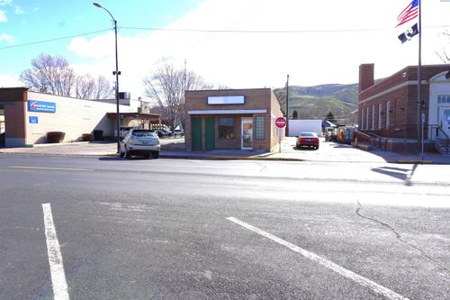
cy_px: 150
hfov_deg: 73.8
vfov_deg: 53.1
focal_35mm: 24
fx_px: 300
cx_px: 225
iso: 100
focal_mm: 16
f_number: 11
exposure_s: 1/200
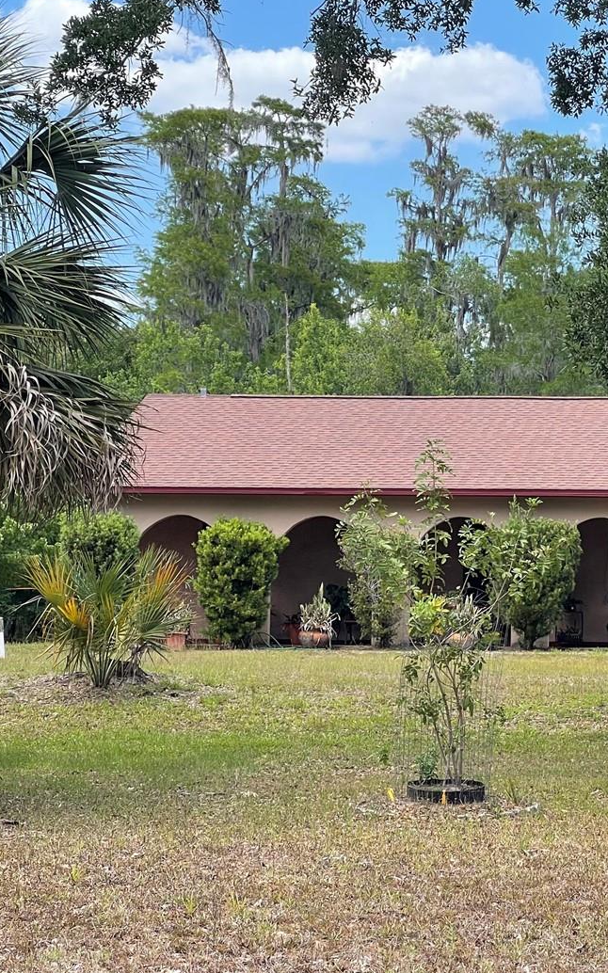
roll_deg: -0.2
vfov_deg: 19.8
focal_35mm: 105
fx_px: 2785
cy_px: 511
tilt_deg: +1.3
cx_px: 686
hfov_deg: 12.2
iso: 20
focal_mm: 7.5
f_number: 2.2
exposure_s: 1/313
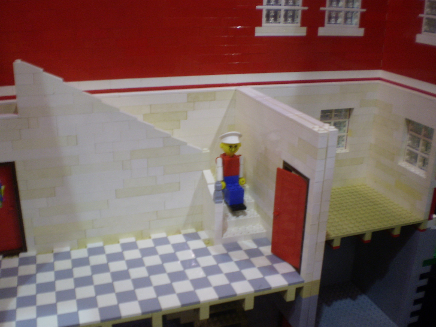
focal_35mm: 36
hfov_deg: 51.4
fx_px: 453
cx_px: 218
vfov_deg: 39.7
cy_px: 164
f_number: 3.1
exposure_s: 1/10
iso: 125
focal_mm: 6.3
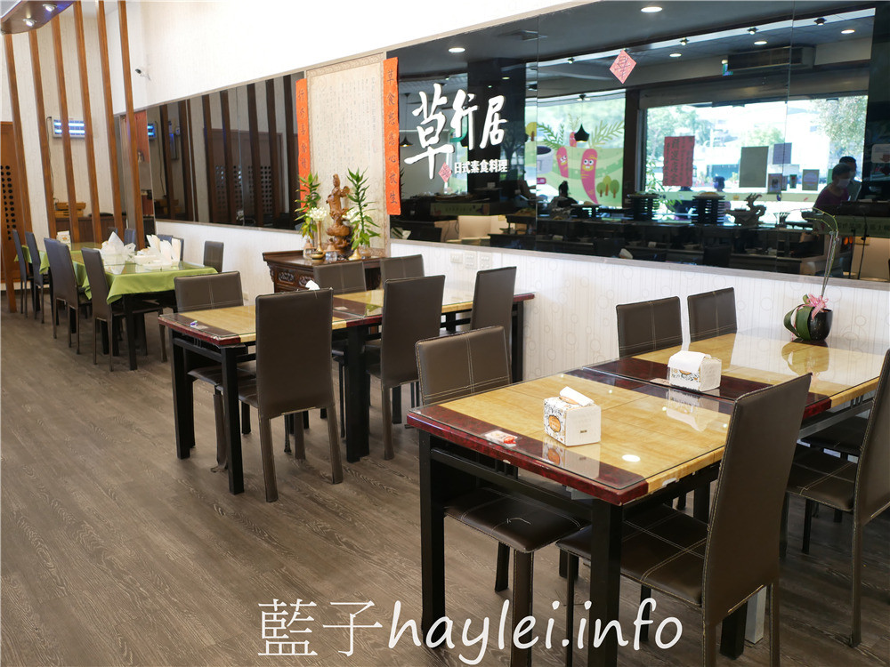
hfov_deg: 60.0
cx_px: 445
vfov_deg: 46.8
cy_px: 334
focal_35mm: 30
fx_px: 771
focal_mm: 15
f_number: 1.7
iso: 320
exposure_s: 1/60
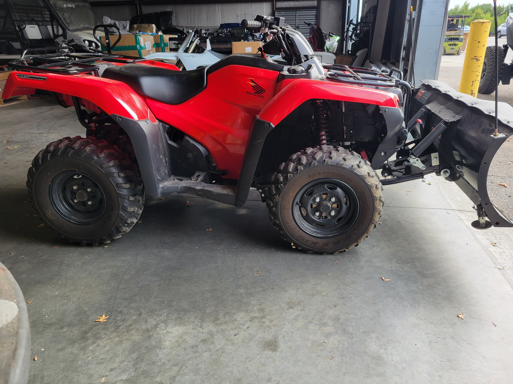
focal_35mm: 26
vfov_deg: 53.1
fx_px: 385
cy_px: 192
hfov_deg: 67.3
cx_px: 256
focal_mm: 5.4
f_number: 1.8
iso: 40
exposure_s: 1/331
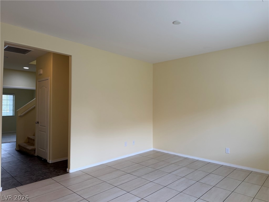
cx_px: 134
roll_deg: +0.9
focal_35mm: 24
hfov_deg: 71.6
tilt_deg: +2.0
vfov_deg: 56.8
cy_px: 101
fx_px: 187
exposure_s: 1/120
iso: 125
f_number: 1.78
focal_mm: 6.76
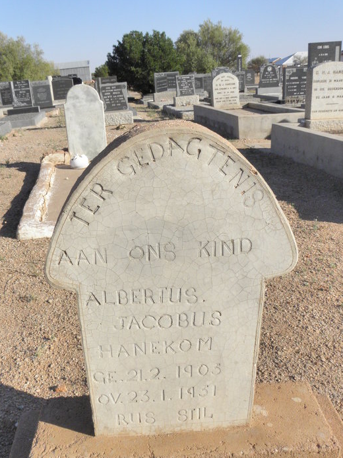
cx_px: 163
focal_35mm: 30
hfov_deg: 46.8
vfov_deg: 59.8
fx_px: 396
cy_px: 252
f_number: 6.3
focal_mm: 4.6
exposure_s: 1/800
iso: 200
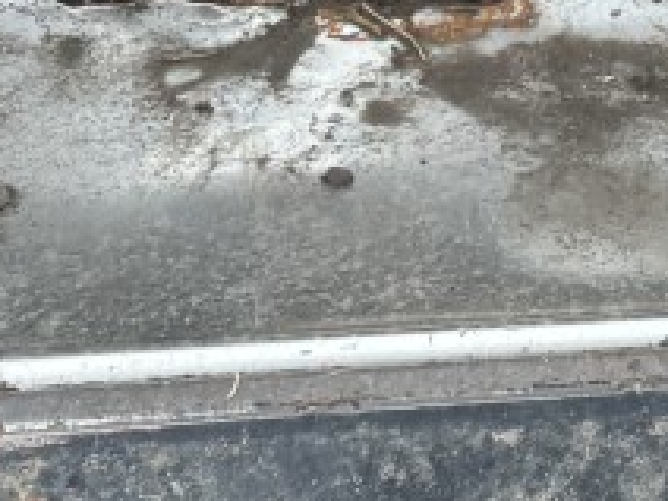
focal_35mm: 163
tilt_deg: -25.2
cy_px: -296
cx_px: 734
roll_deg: +1.5
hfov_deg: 11.9
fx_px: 3145
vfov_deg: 8.8
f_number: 1.78
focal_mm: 6.76
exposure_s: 1/121
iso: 80
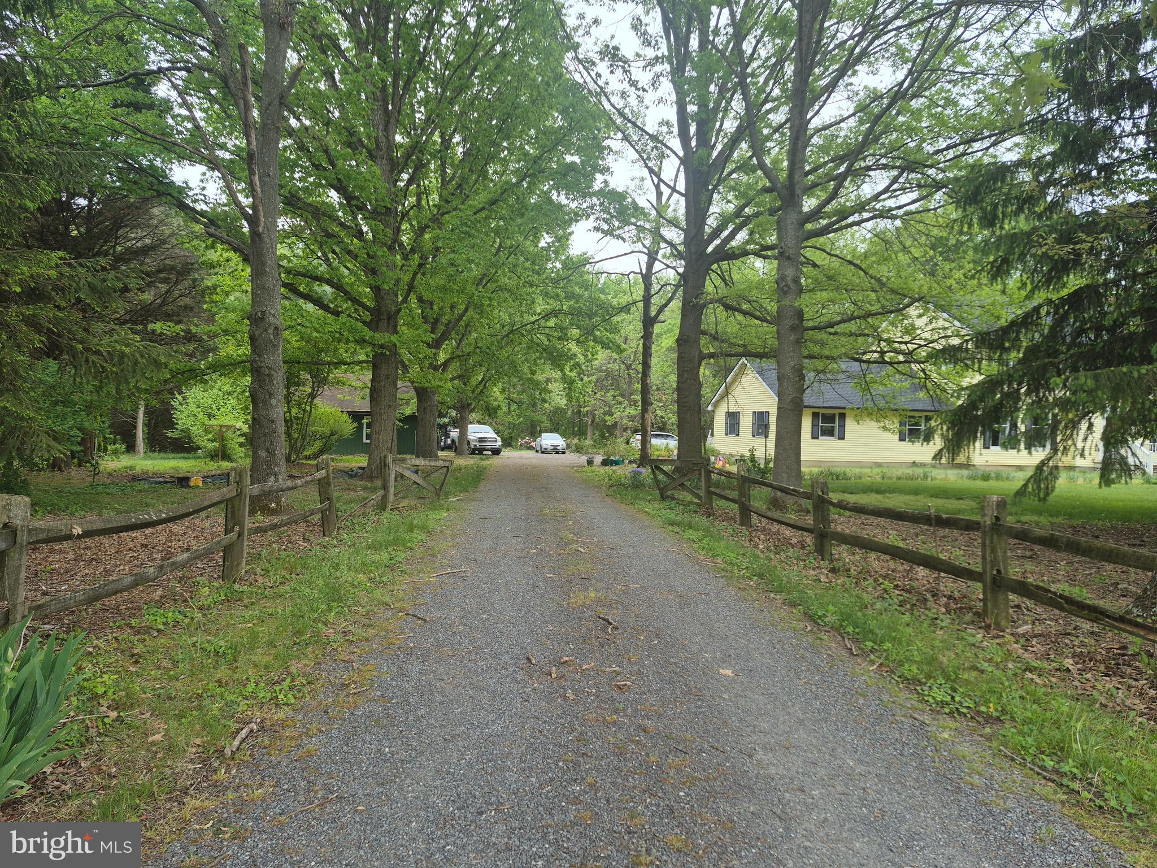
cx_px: 578
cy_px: 434
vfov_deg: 58.9
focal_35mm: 23
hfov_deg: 73.9
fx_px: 769
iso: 25
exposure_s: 1/323
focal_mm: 5.4
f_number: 1.8
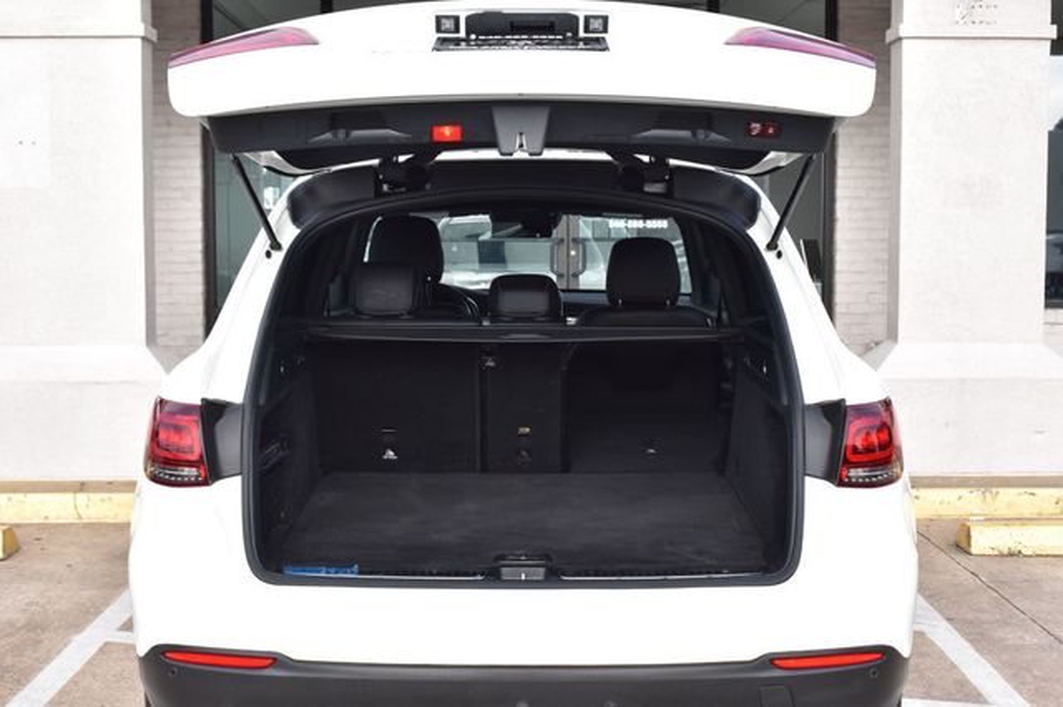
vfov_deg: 26.5
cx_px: 532
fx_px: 1505
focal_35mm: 51
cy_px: 354
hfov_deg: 38.9
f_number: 10
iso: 400
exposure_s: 1/200
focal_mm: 34
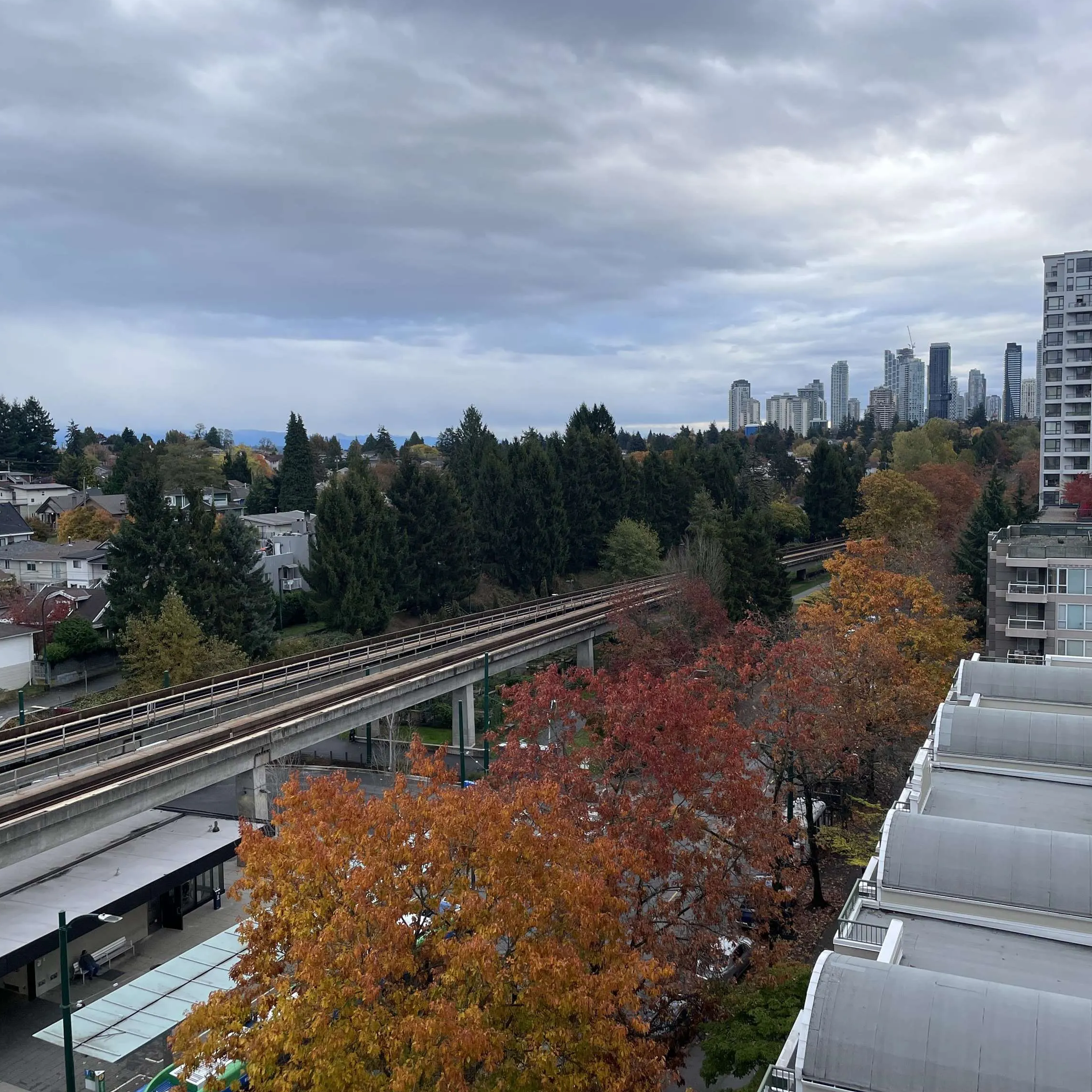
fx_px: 1106
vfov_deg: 52.5
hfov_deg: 52.5
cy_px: 540
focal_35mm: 31
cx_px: 563
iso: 32
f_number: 1.6
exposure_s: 1/812
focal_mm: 4.2
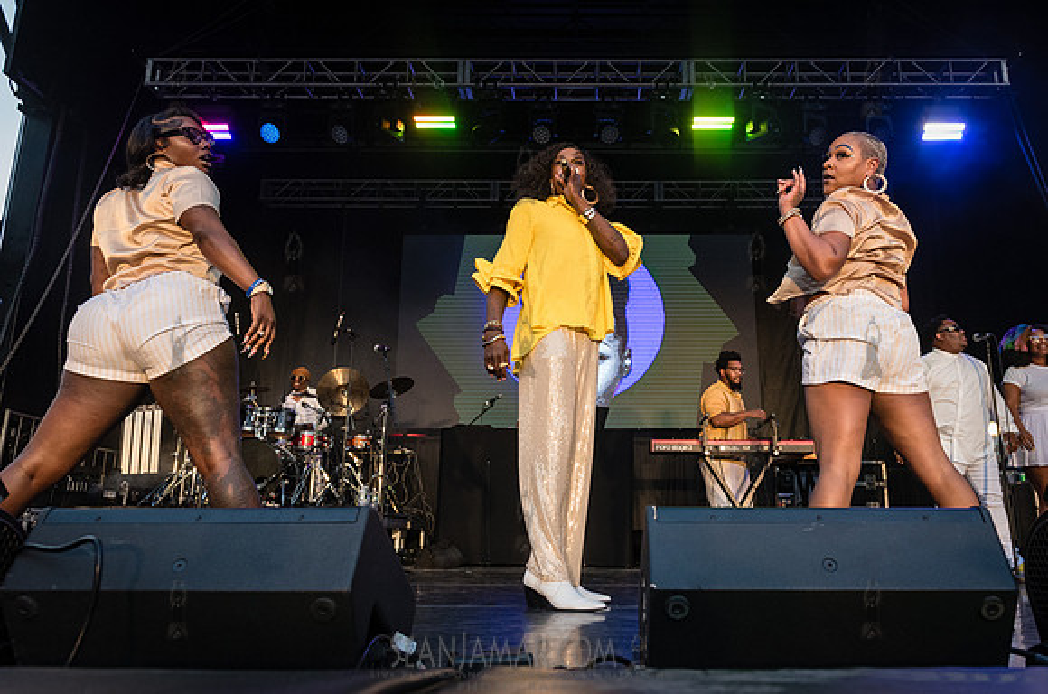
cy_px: 310
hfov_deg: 63.6
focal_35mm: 29
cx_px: 576
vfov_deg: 44.7
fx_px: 843
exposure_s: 1/500
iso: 2000
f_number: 4
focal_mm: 26
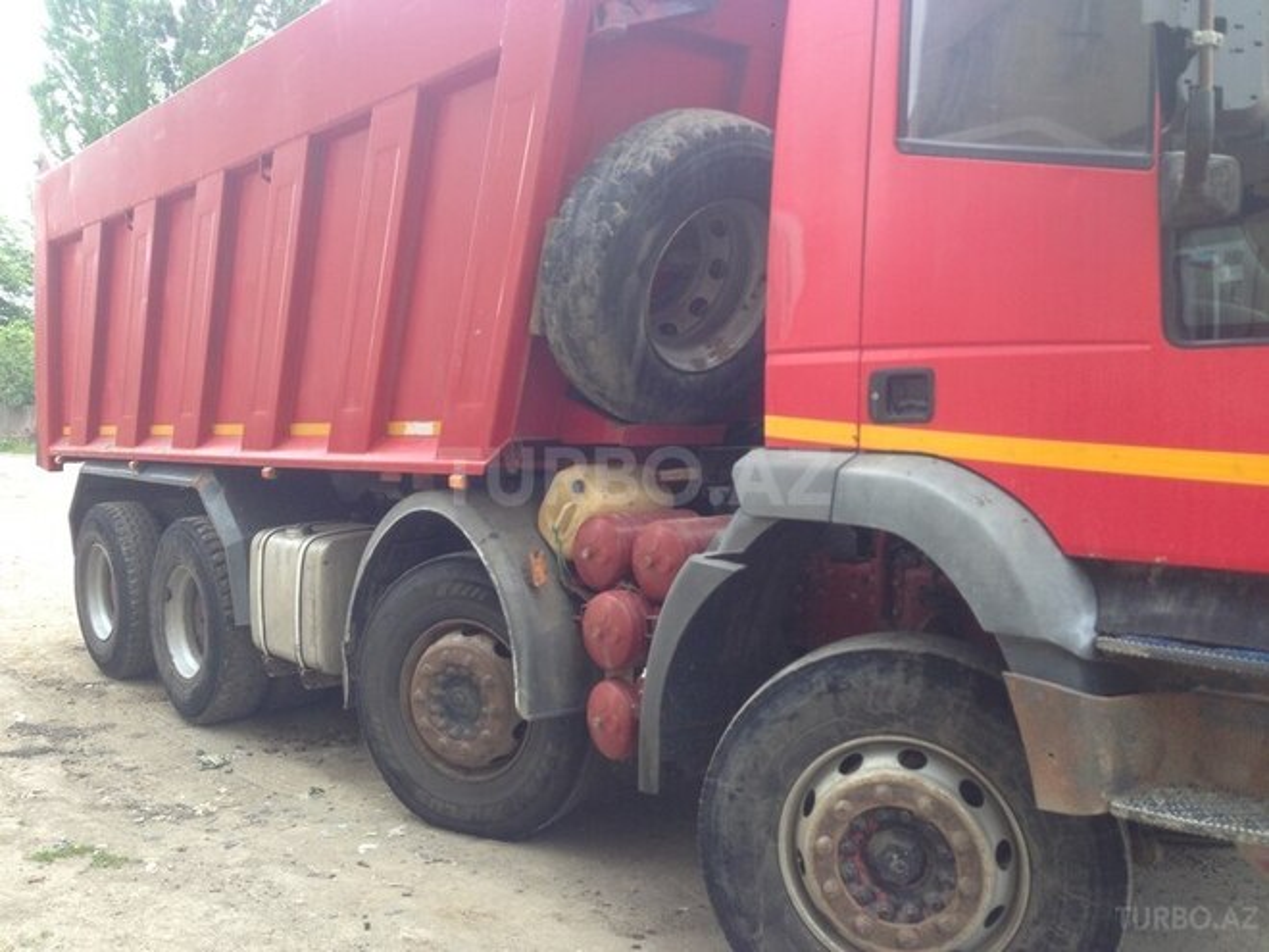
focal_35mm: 33
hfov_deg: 55.4
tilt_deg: -1.6
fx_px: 1210
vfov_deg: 42.9
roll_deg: -4.1
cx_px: 634
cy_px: 476
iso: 50
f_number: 2.4
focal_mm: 4.12
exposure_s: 1/138
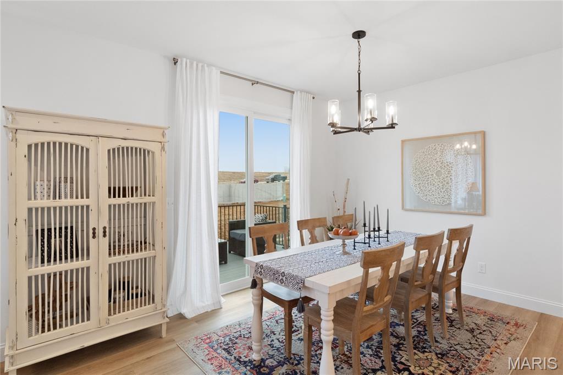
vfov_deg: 67.3
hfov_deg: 90.0
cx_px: 282
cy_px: 188
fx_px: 281
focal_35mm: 18
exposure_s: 1/20
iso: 400
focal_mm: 9
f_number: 8
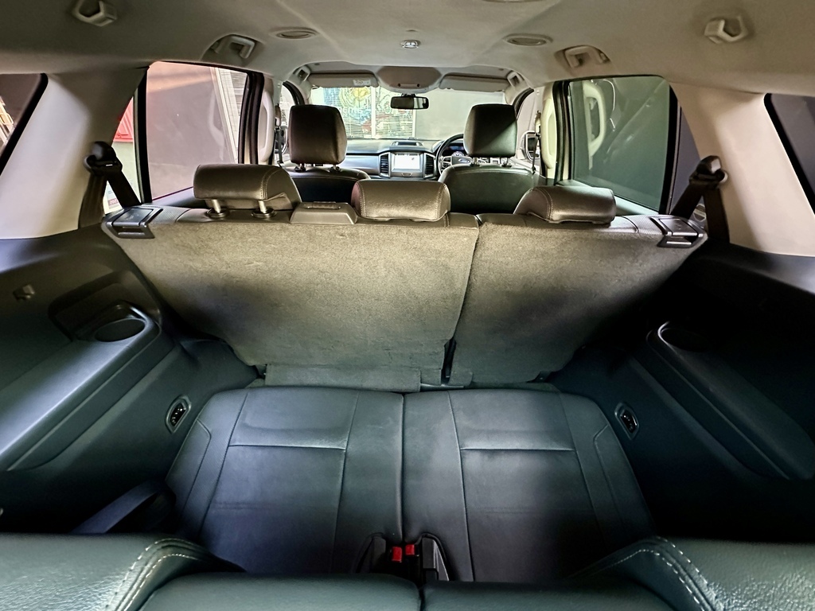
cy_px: 306
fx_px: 330
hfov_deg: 102.1
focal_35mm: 14
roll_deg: -3.8
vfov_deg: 85.7
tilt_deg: -32.6
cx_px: 408
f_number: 2.2
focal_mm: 2.22
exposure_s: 1/41
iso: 1600
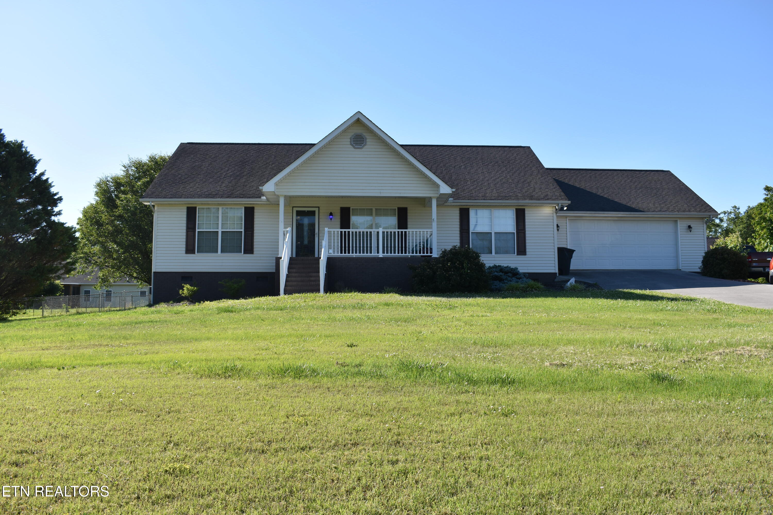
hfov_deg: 59.5
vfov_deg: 41.7
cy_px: 258
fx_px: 676
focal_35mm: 32
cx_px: 386
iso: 125
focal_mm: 21
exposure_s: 1/250
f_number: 8
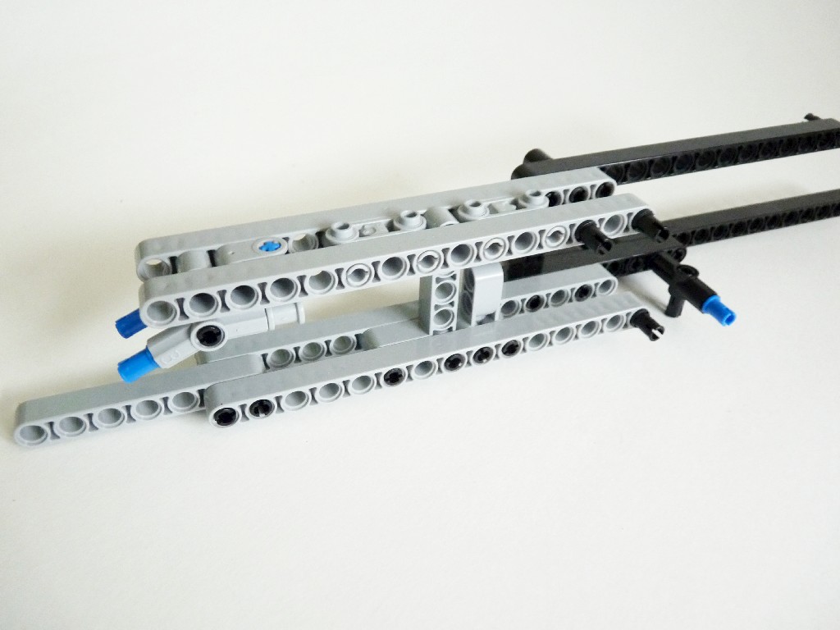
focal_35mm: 27
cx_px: 420
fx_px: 655
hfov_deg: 65.3
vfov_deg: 51.4
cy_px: 315
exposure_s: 1/13
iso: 400
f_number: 2.8
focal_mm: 4.8
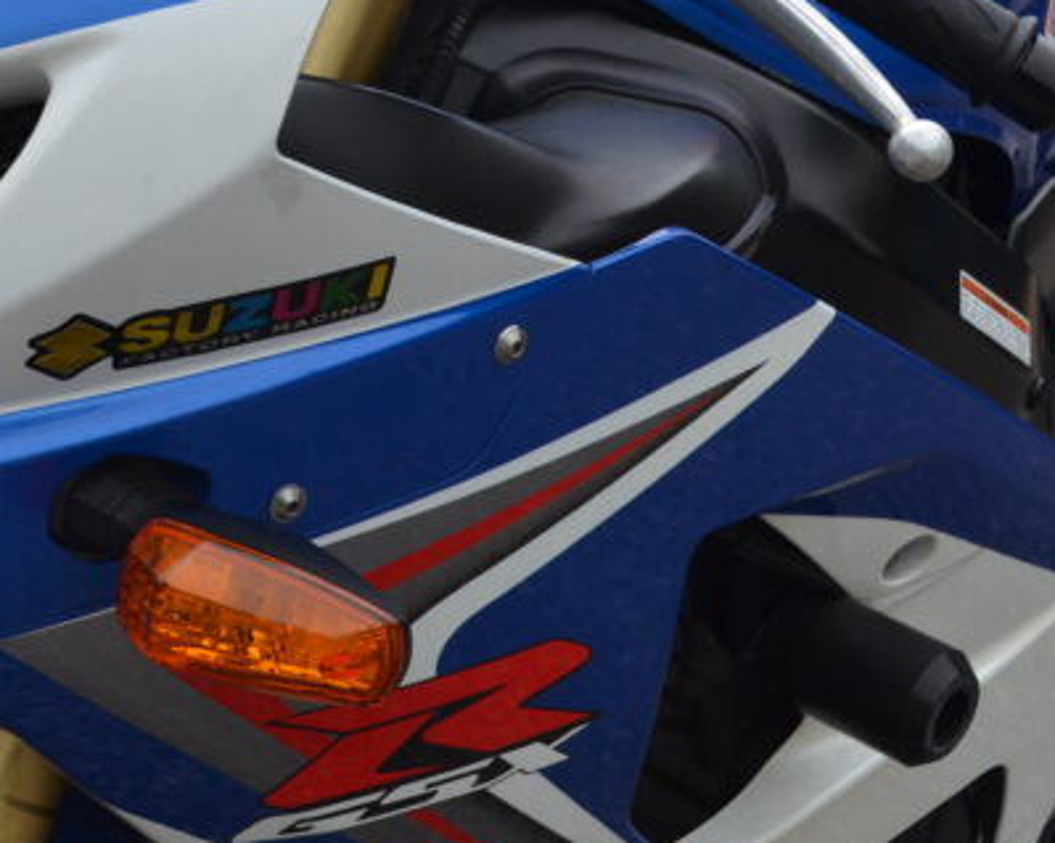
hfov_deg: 19.7
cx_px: -42
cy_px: 136
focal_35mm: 94
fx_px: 2934
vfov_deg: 16.2
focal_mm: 26
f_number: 7.1
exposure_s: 1/200
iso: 100
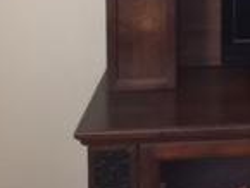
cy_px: -107
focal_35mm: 128
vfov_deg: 11.1
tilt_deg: -6.3
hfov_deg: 14.2
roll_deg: -1.6
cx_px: 395
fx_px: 925
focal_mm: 4.15
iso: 64
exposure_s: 1/4
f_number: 2.2
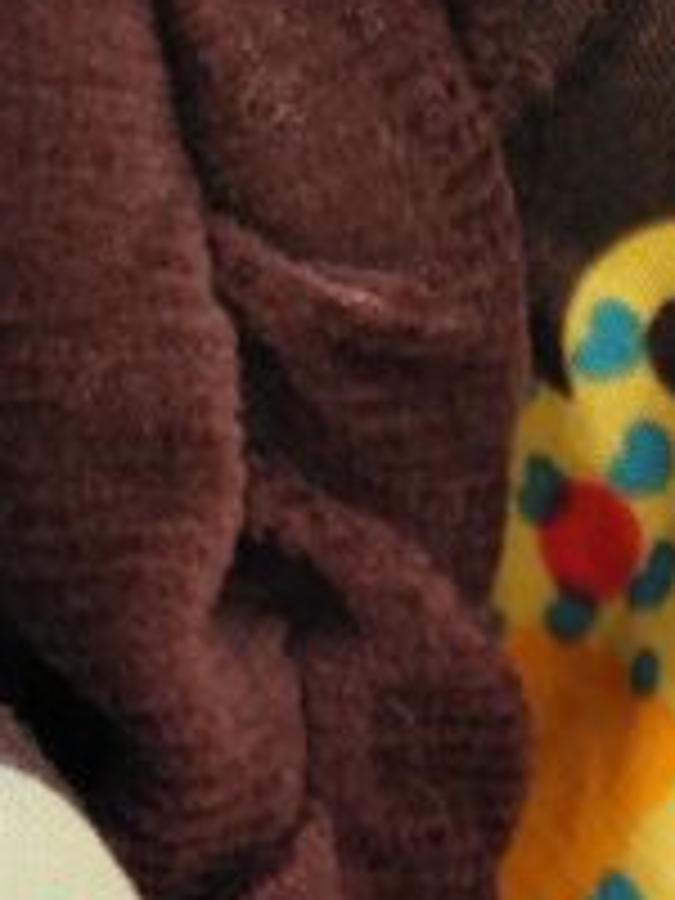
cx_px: 720
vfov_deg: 16.1
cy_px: 1593
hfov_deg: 14.0
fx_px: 2704
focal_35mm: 104
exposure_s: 1/626
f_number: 1.8
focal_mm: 5.4
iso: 40
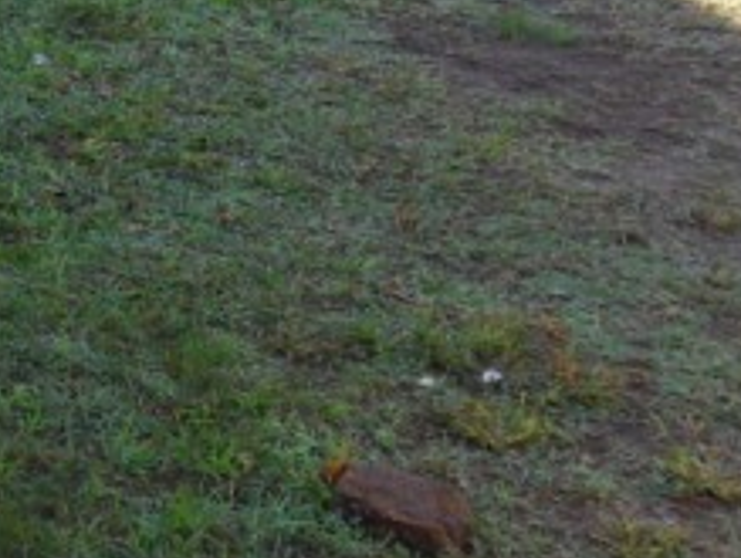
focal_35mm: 112
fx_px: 2401
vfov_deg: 12.8
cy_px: -189
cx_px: -420
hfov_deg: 15.9
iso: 80
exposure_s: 1/125
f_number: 3.3
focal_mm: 4.2
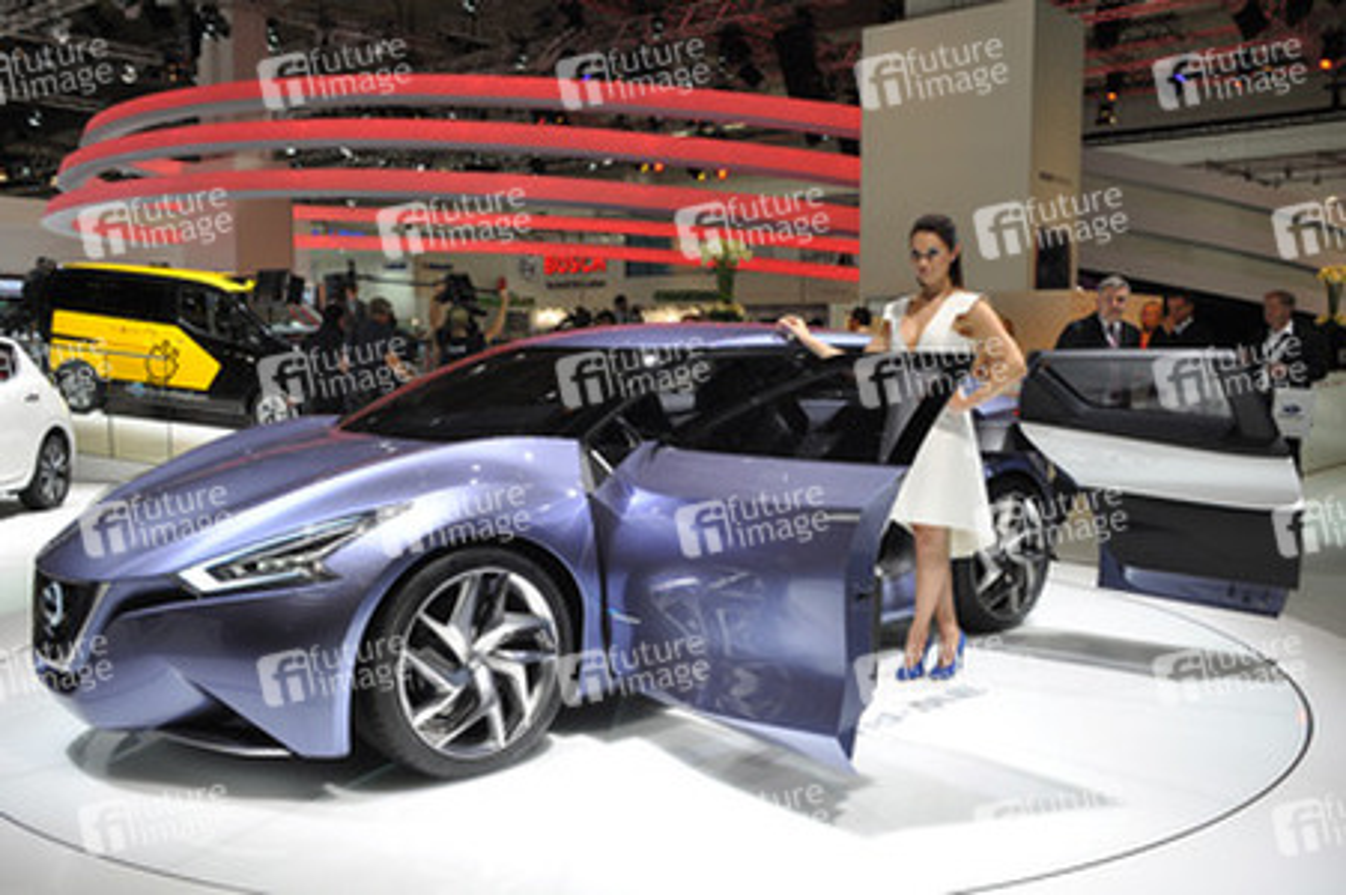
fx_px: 1233
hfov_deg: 57.3
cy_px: 448
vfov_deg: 39.9
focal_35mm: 33
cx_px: 673
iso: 320
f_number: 6.3
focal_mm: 22
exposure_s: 1/125
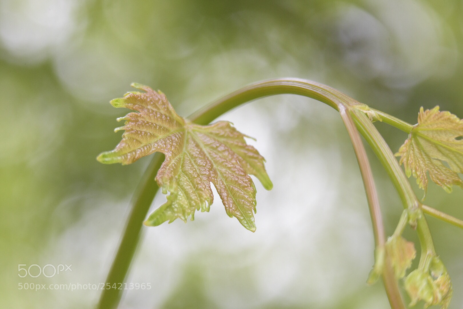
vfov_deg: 6.5
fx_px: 2701
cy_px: 154
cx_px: 232
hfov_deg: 9.8
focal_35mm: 210
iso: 1000
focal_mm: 140
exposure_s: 1/250
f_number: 5.6
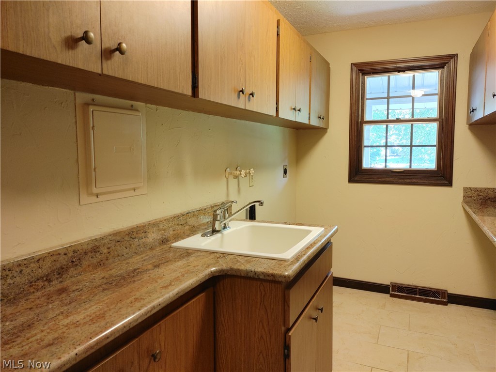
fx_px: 373
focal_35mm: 26
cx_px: 248
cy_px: 186
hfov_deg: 67.3
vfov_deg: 53.1
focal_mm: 5.58
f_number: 1.8
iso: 150
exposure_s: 1/40
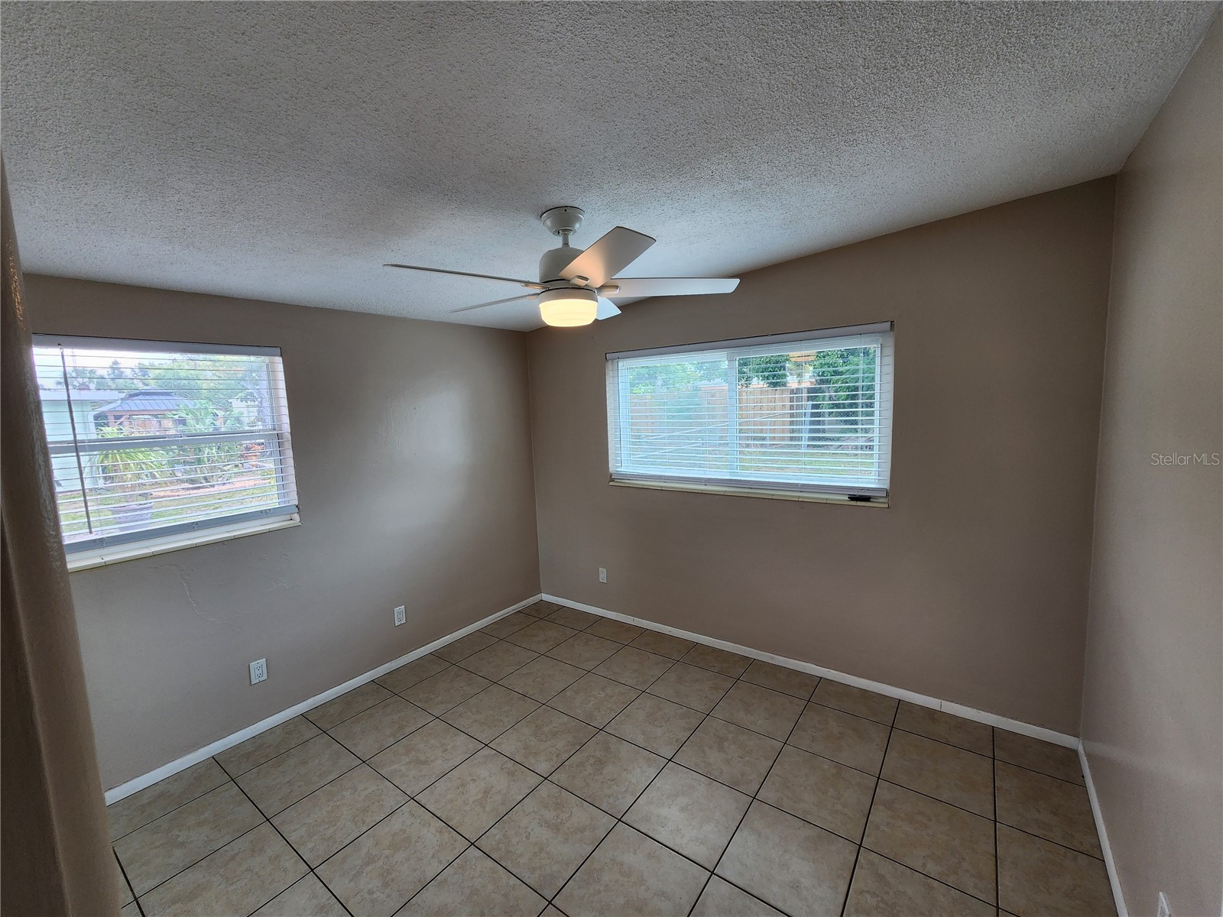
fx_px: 459
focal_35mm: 13
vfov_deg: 89.9
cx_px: 612
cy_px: 458
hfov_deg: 106.2
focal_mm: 2.2
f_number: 2.2
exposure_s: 1/120
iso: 80
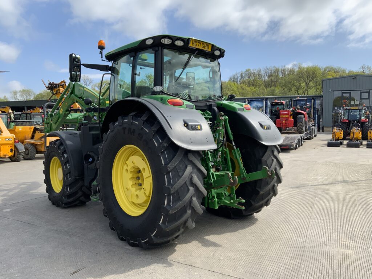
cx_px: 186
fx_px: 312
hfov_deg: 61.7
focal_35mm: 29
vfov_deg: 48.2
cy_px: 140
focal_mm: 3
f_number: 1.8
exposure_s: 1/1577
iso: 16
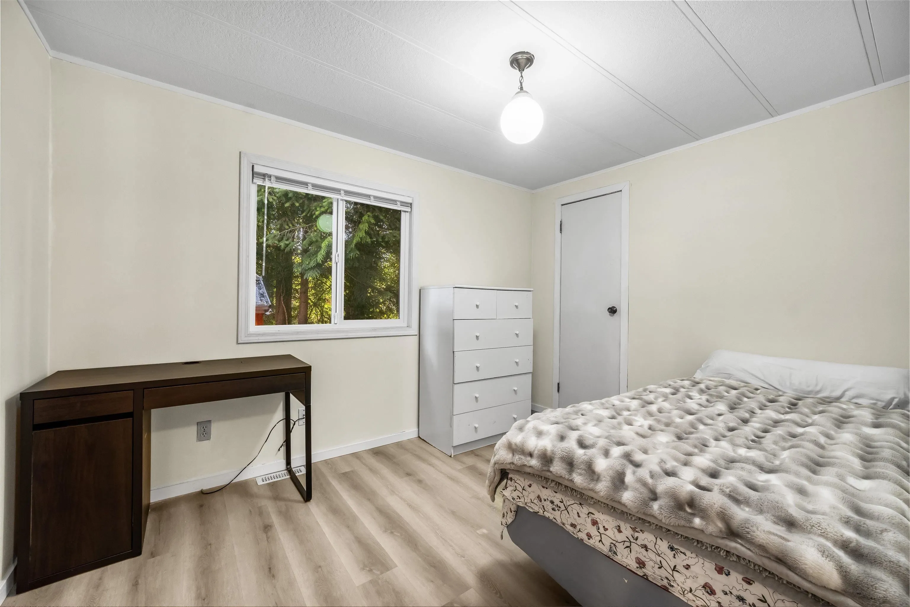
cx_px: 455
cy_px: 304
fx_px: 341
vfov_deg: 83.3
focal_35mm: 14
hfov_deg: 106.3
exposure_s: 3.2
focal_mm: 9
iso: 250
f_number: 10
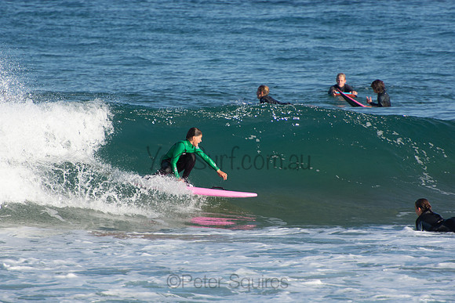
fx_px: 7585
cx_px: 228
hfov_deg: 3.4
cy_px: 152
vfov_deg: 2.3
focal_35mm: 600
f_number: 5.6
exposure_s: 1/1000
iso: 220
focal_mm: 400
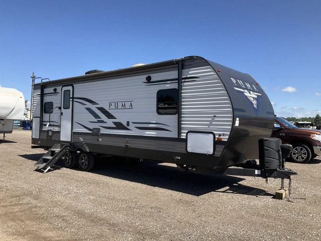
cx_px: 160
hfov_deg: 61.6
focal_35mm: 29
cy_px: 120
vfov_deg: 48.3
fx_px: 269
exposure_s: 1/1490
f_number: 1.8
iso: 25
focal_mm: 3
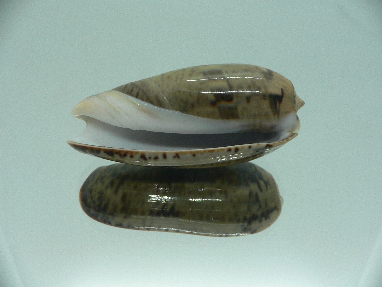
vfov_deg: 40.7
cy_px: 144
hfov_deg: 52.6
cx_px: 191
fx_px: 386
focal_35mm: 35
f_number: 2.8
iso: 100
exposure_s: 1/60
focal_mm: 4.6
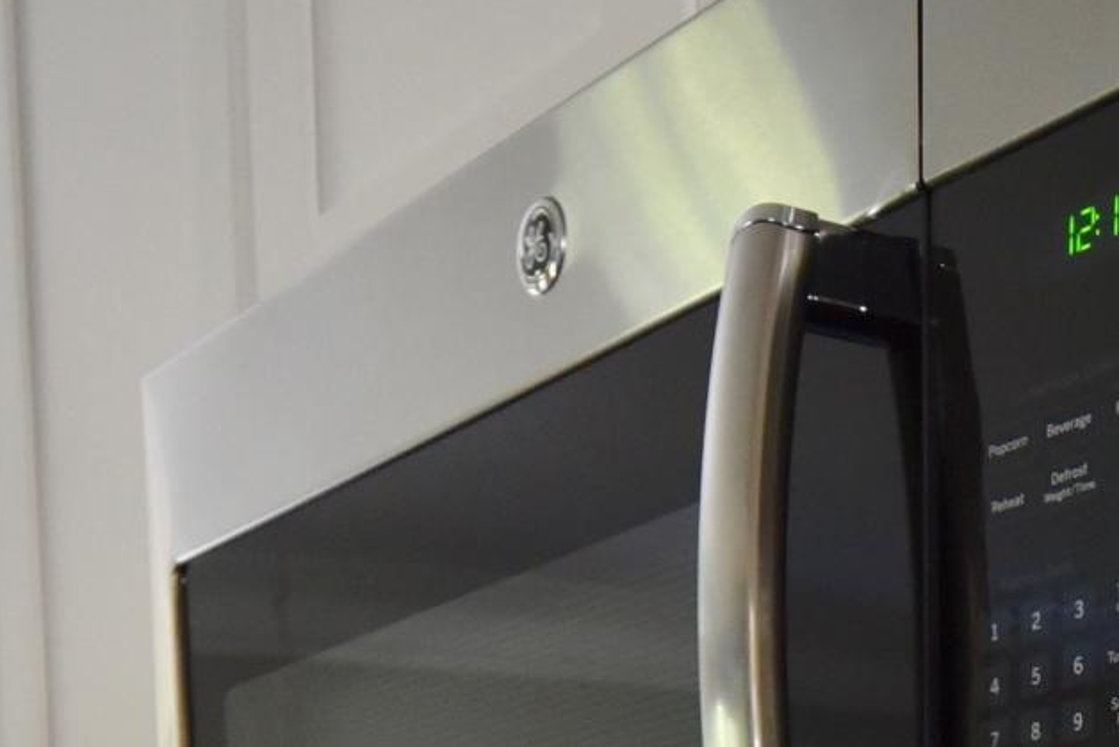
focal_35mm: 86
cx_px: 727
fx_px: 2674
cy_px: 1621
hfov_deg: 23.6
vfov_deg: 13.1
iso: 2000
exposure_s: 1/80
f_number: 4.5
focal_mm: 18
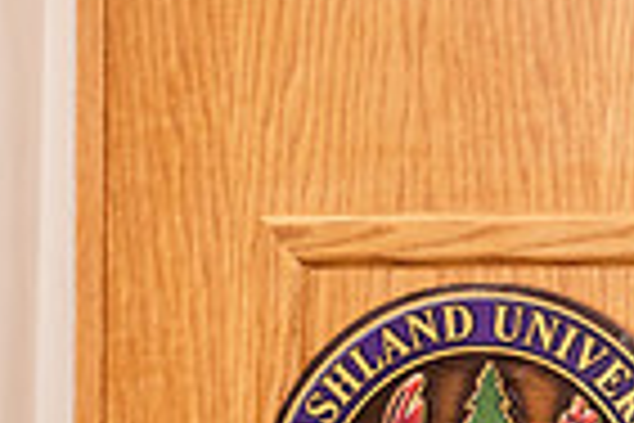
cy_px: -101
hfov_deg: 7.2
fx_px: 5054
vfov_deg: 4.8
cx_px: 612
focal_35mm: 287
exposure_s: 1/200
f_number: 4
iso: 1250
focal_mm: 70
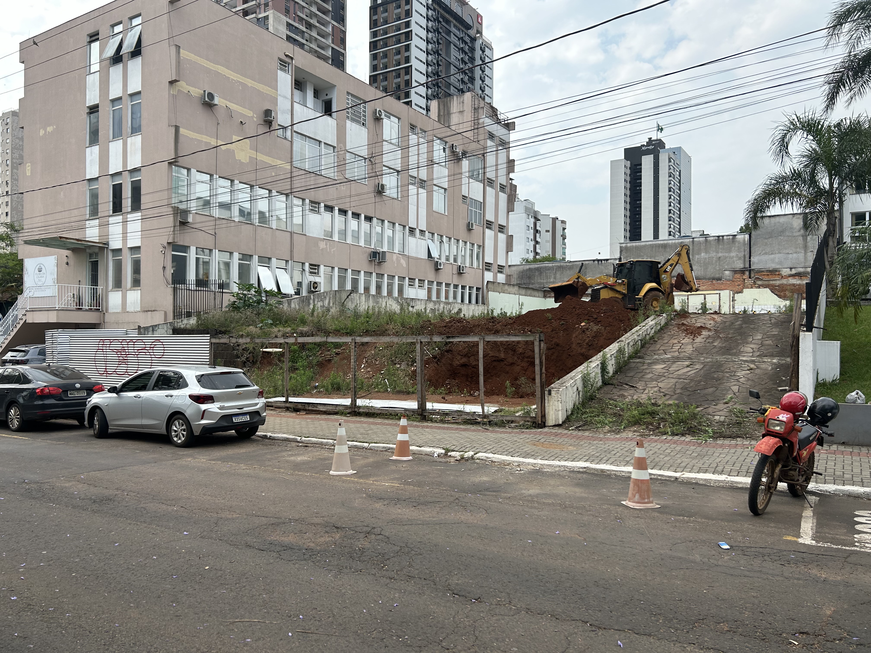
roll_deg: +1.1
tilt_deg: +1.2
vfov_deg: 53.1
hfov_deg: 67.3
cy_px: 326
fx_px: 654
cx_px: 436
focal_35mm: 26
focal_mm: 5.7
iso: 50
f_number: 1.5
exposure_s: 1/2513
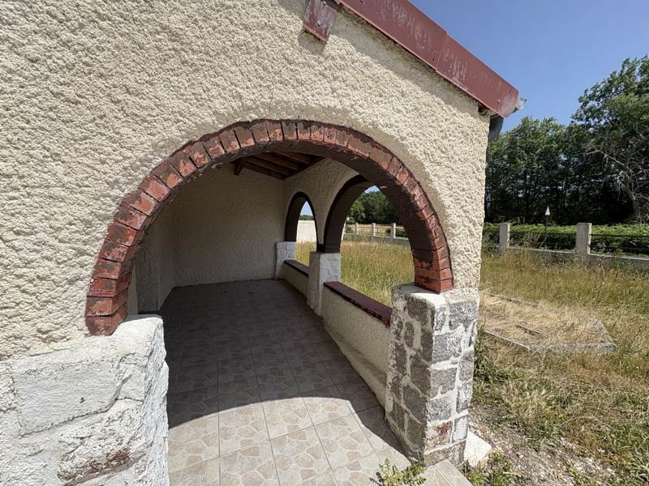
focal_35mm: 14
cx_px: 324
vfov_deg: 85.7
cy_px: 243
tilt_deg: -2.6
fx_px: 262
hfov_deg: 102.1
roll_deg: +0.3
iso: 40
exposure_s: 1/1048
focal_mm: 2.22
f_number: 2.2
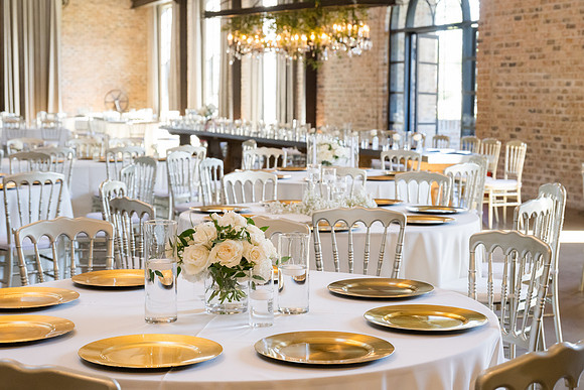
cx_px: 297
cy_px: 191
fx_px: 1032
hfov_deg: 31.6
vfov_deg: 21.4
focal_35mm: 64
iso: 2500
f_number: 6.3
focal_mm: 60
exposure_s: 1/160
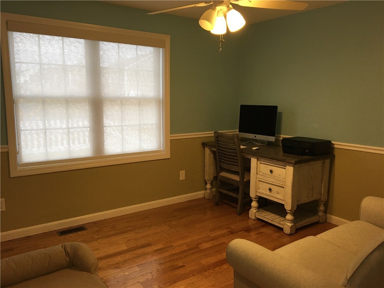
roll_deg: +0.4
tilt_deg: -7.9
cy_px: 144
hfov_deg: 61.7
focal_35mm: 29
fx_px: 322
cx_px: 192
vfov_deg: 48.2
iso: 40
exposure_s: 1/30
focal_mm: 4.15
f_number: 2.2
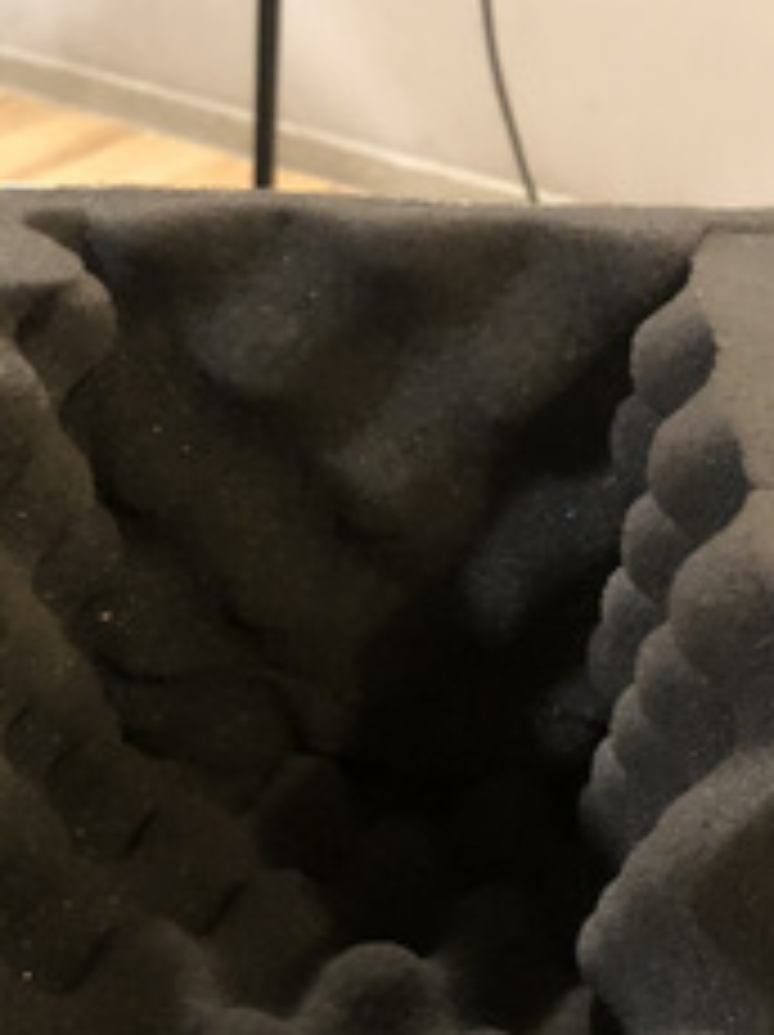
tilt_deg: -43.5
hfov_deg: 23.5
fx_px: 1822
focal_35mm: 61
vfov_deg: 29.7
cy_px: 1017
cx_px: 119
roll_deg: +0.4
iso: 100
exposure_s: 1/4
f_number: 1.8
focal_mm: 3.99
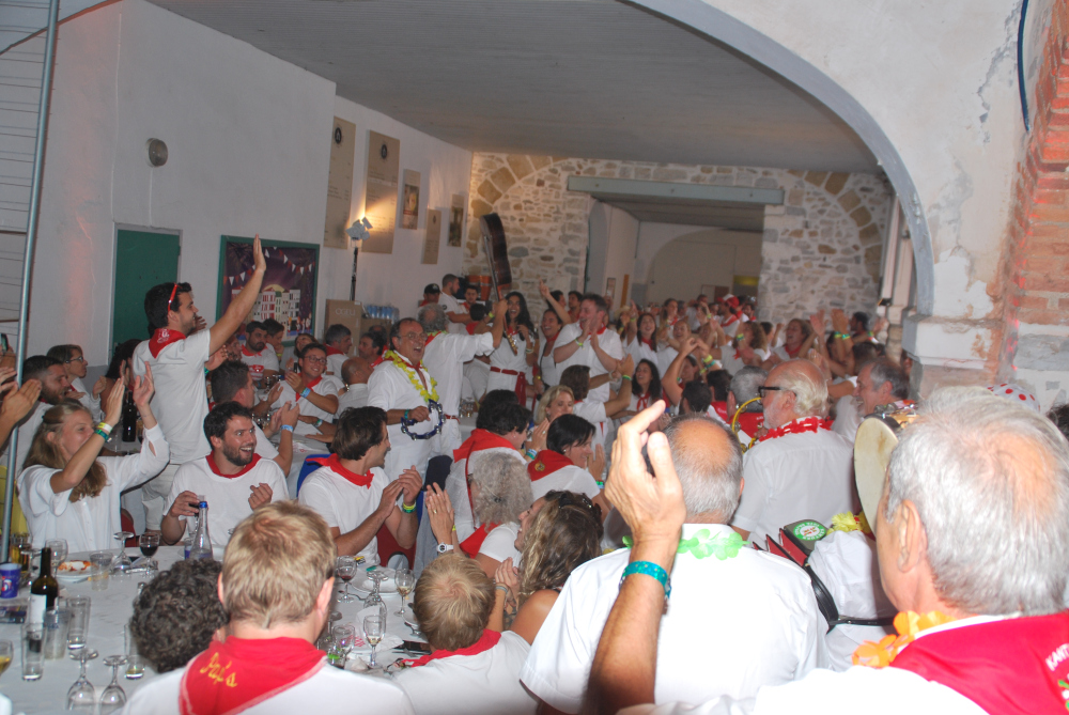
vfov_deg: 35.6
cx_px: 534
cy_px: 358
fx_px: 1115
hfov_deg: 51.2
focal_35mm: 38
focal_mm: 25
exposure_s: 1/60
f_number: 3.8
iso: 200
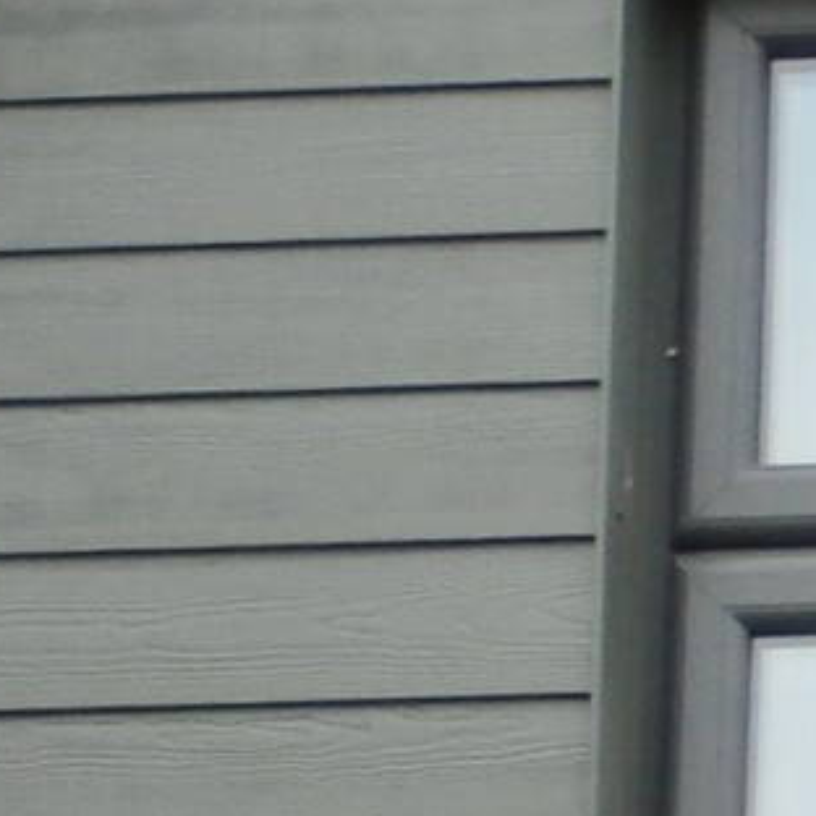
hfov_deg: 18.2
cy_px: 450
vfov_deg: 19.3
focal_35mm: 90
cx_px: 1010
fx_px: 2400
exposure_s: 1/320
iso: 100
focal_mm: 5.46
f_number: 3.3
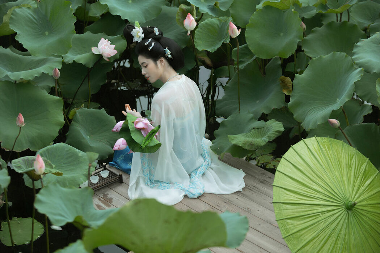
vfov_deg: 17.5
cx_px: 190
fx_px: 823
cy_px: 126
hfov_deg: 26.0
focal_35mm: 78
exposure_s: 1/640
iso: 250
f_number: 3.2
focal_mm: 78
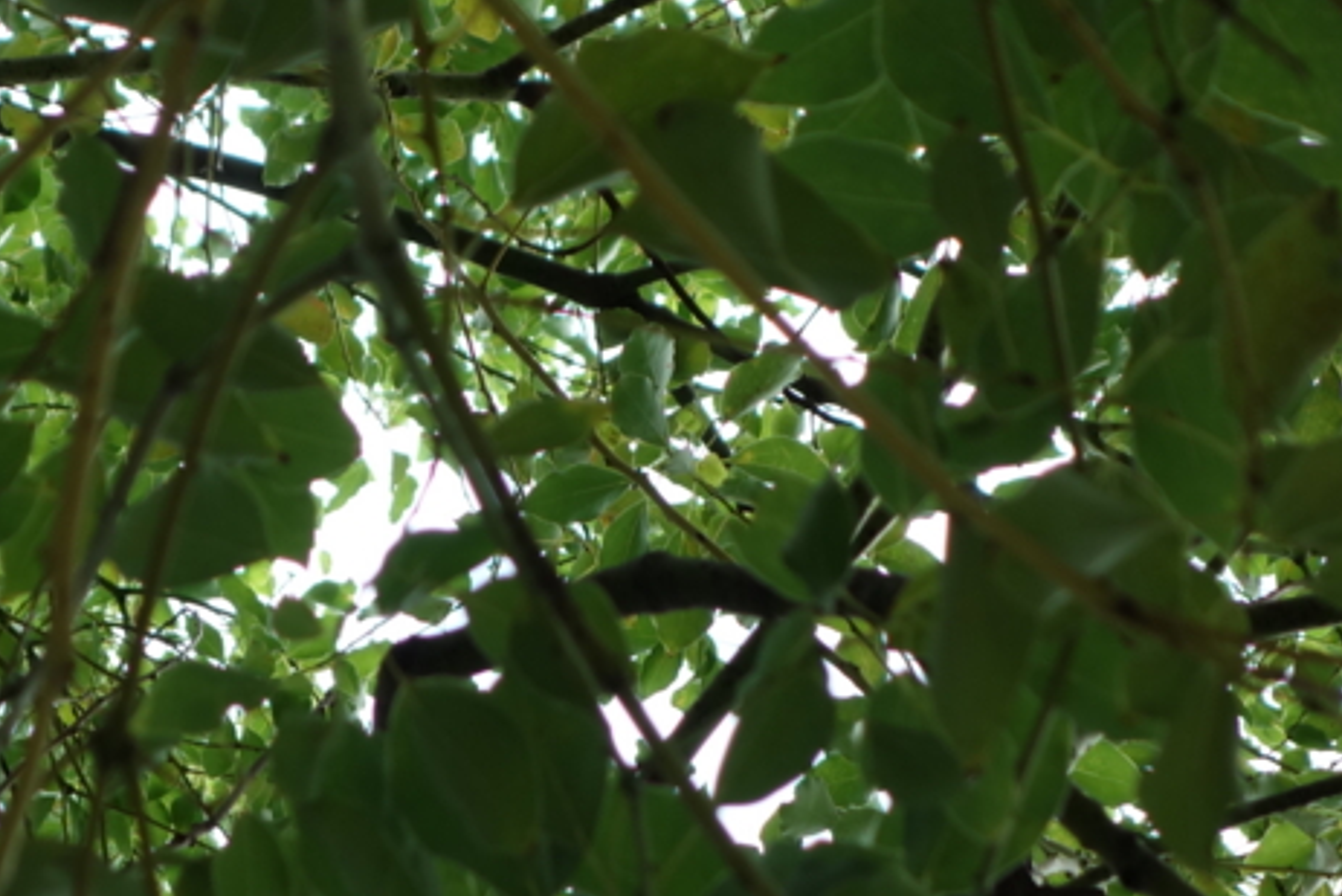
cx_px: 359
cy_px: 297
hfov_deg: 9.3
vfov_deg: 6.2
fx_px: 8240
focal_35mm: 221
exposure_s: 1/160
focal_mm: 37.1
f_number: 4.9
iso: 125
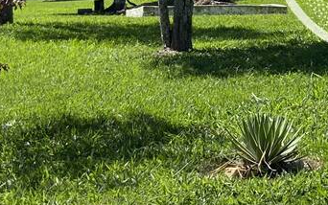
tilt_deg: +7.1
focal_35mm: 116
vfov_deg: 11.0
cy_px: -79
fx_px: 1037
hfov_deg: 17.3
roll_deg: -2.7
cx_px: 379
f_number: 1.8
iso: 32
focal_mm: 4.25
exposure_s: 1/1898
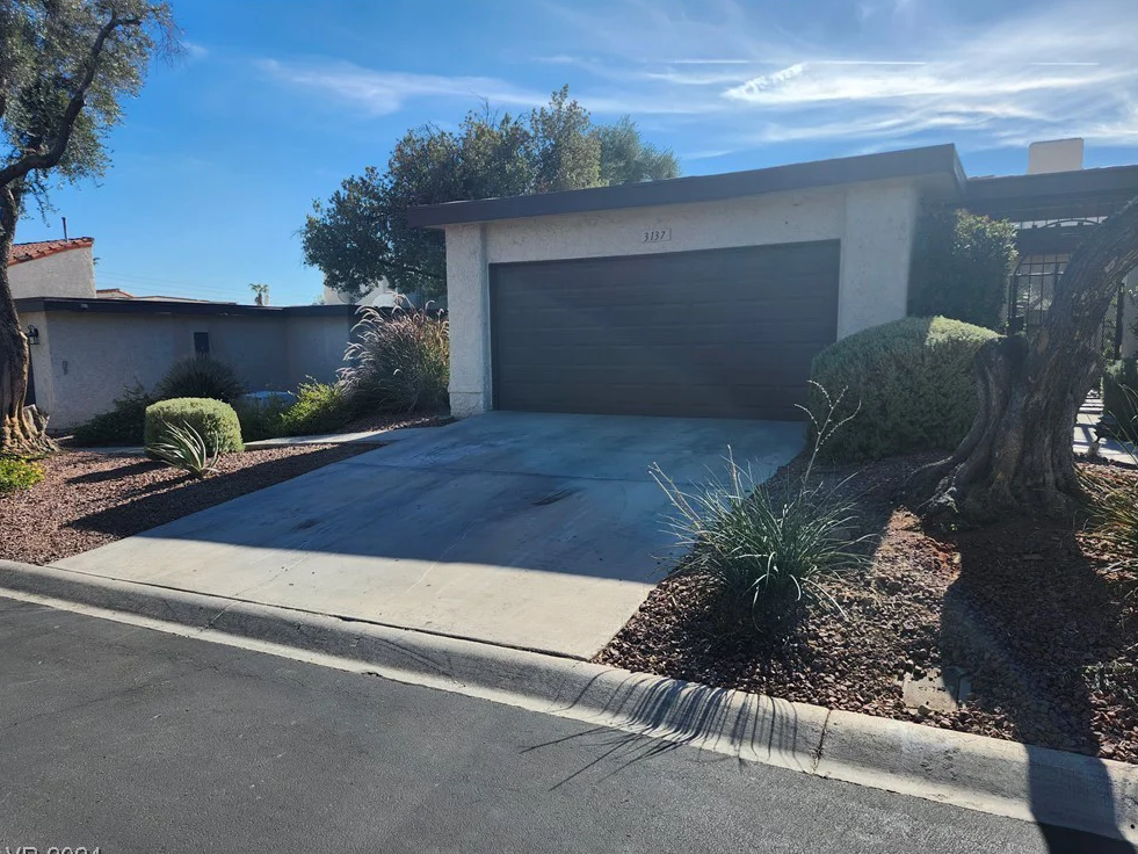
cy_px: 437
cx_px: 579
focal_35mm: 24
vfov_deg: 56.8
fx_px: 789
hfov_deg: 71.6
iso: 25
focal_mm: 5.54
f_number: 1.8
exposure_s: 1/1957
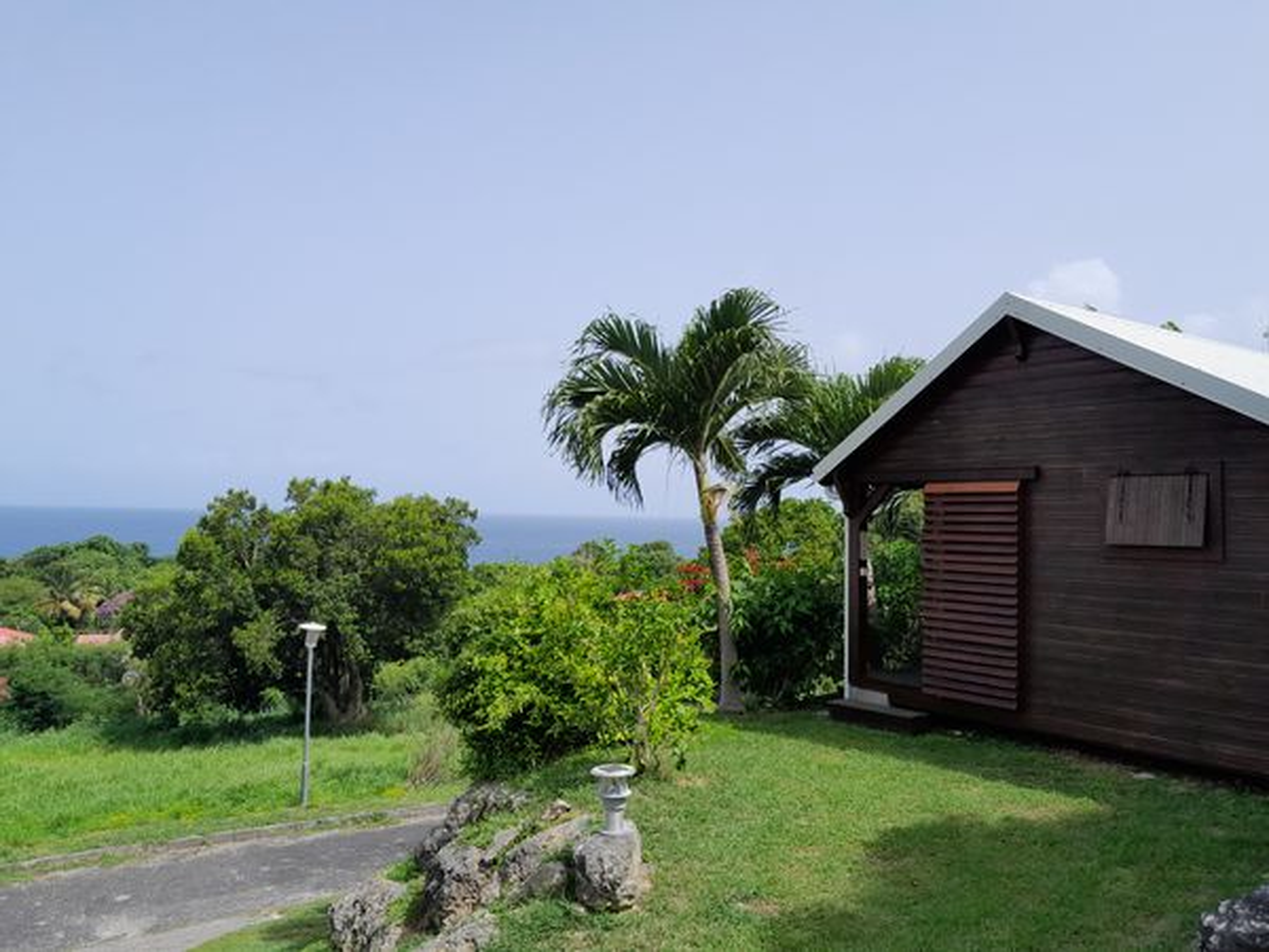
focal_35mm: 26
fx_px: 953
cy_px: 476
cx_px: 634
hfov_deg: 67.3
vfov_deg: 53.1
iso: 40
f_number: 1.8
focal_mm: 4
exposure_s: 1/1773
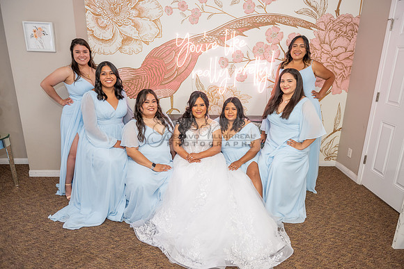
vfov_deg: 53.2
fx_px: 269
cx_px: 202
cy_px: 134
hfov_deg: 73.7
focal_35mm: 24
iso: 800
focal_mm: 24
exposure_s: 1/160
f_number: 3.2
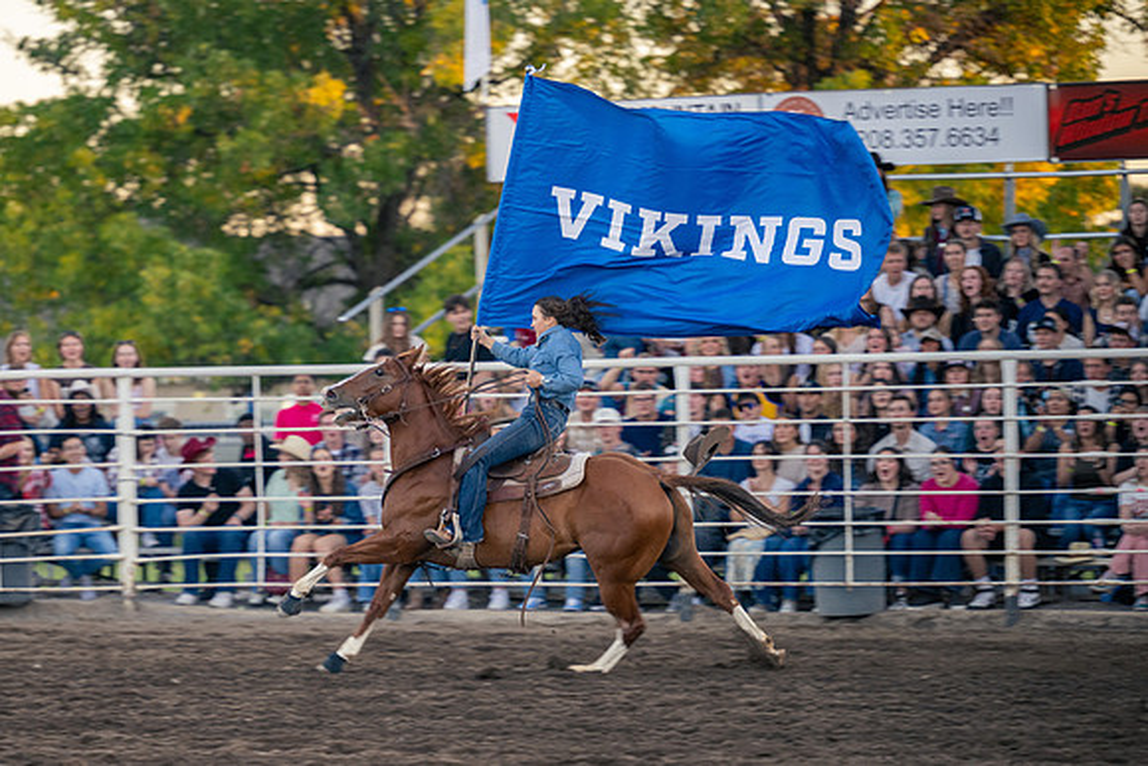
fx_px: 6927
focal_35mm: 217
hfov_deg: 9.5
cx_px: 399
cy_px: 574
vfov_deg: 6.3
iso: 400
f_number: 2.8
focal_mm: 145
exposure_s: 1/400
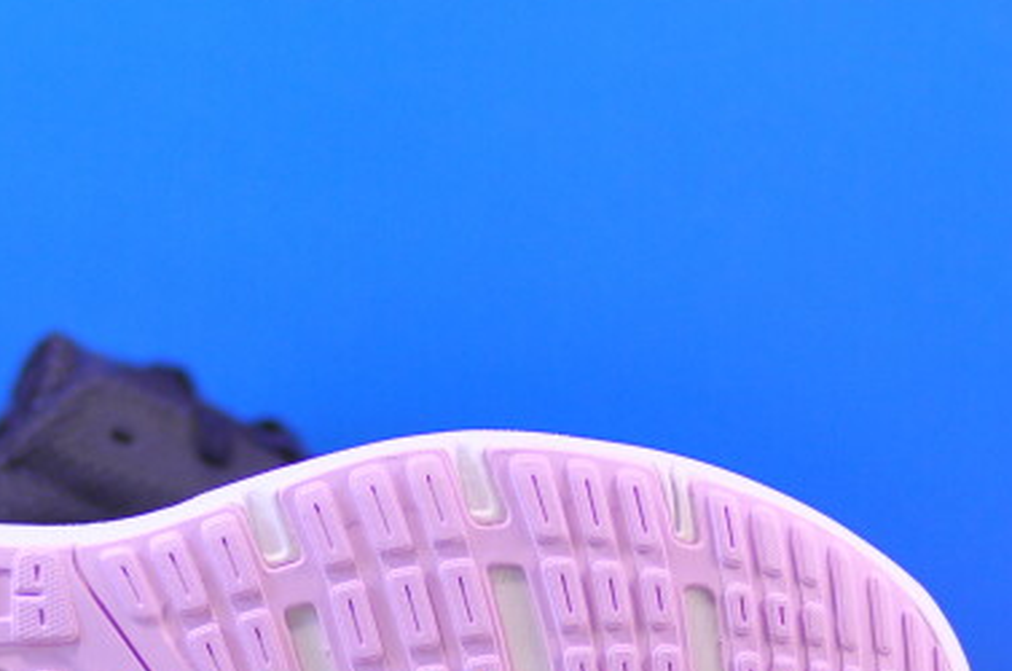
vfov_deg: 8.6
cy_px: 393
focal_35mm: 159
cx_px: 247
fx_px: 4462
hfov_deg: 12.9
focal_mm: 50
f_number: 2
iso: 250
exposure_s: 1/320
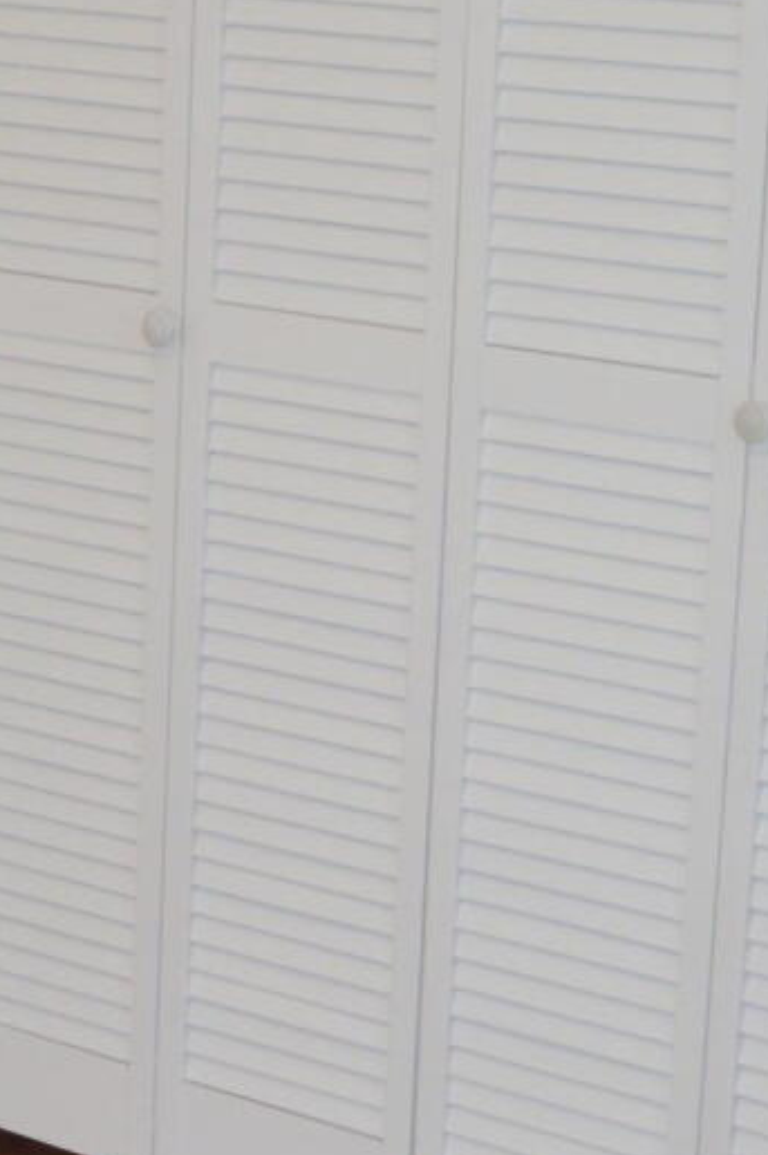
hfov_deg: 10.3
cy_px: 687
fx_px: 4104
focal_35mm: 128
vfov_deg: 16.0
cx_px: -382
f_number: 4
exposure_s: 1/60
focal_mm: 22
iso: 560
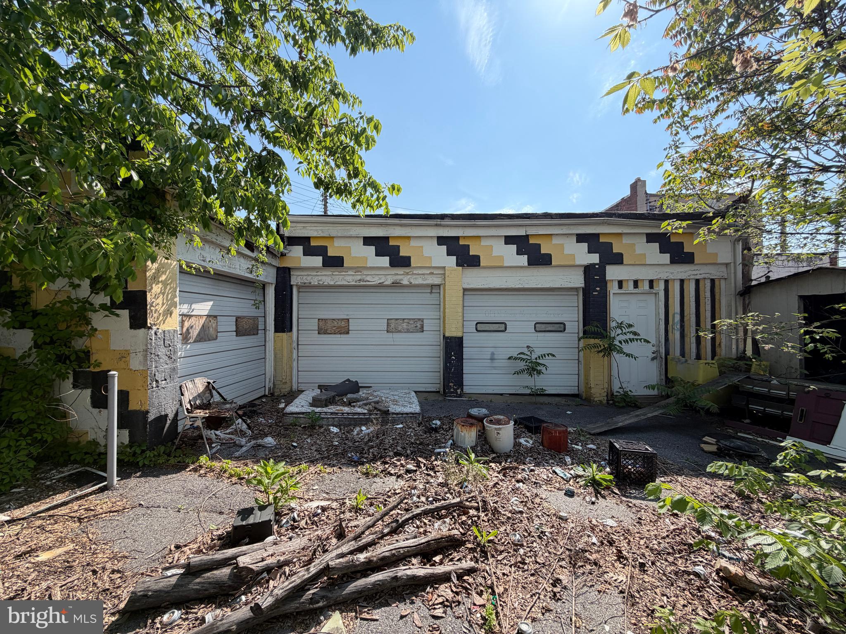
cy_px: 317
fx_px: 342
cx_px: 423
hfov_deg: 102.1
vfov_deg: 85.7
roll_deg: +0.6
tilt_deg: +0.6
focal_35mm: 14
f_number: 2.2
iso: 40
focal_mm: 2.22
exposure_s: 1/770
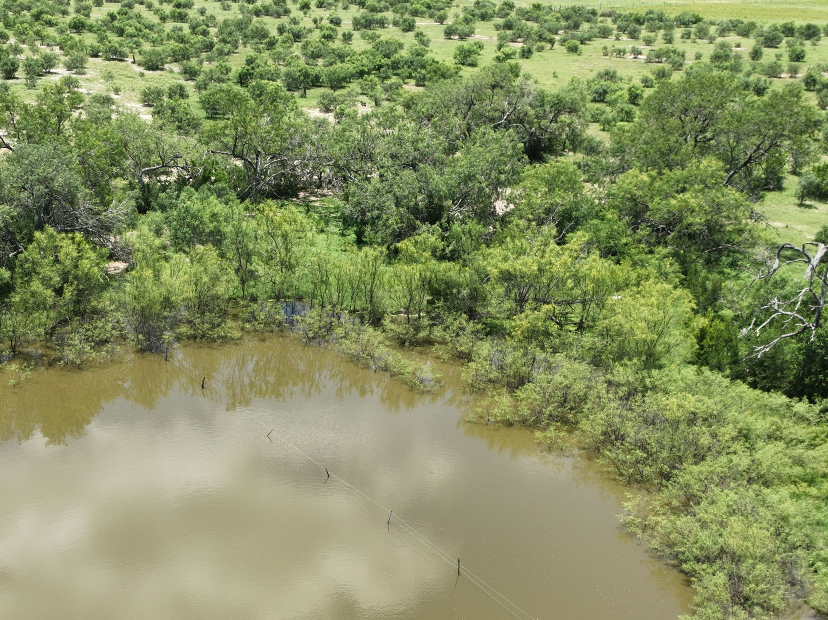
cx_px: 228
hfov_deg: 39.6
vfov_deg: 29.1
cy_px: 605
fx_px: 1124
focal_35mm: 47
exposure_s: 1/80
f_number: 2.8
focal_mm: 12.29
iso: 100
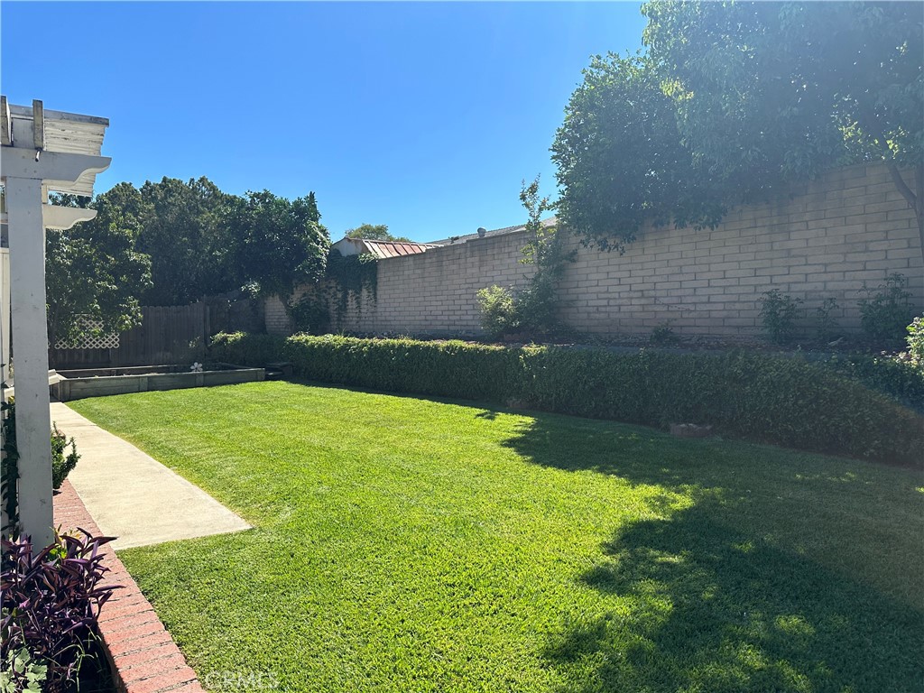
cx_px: 462
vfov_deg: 56.8
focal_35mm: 24
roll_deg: +0.4
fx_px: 641
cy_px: 346
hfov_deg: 71.6
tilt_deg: -1.2
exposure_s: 1/3861
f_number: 1.78
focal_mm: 6.86
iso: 80
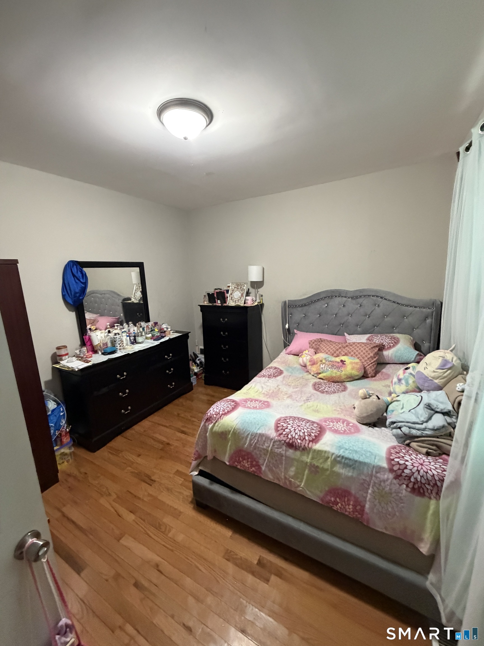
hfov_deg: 85.7
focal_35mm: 14
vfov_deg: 102.1
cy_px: 323
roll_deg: +2.6
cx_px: 242
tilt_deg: -11.4
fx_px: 261
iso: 640
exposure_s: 1/60
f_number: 2.2
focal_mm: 2.22
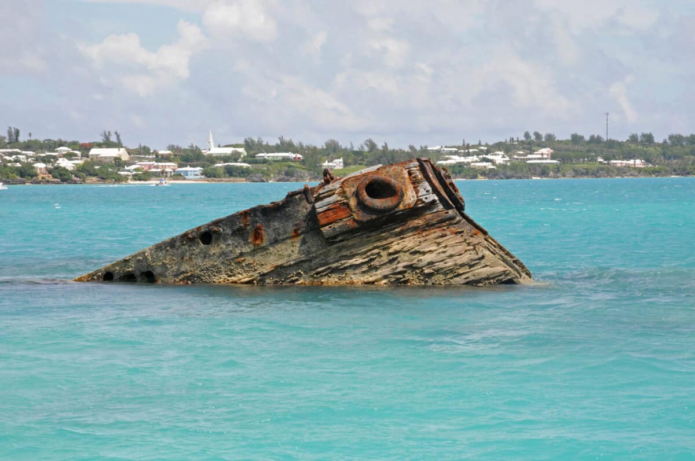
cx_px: 348
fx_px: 2025
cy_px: 230
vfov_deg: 13.0
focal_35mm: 105
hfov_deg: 19.5
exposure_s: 1/500
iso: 640
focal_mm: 70
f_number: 11
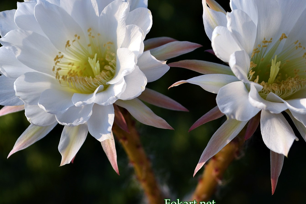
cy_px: 65
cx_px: 190
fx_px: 822
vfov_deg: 14.1
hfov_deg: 21.0
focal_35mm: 97
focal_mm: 45
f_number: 8
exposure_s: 1/250
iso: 100
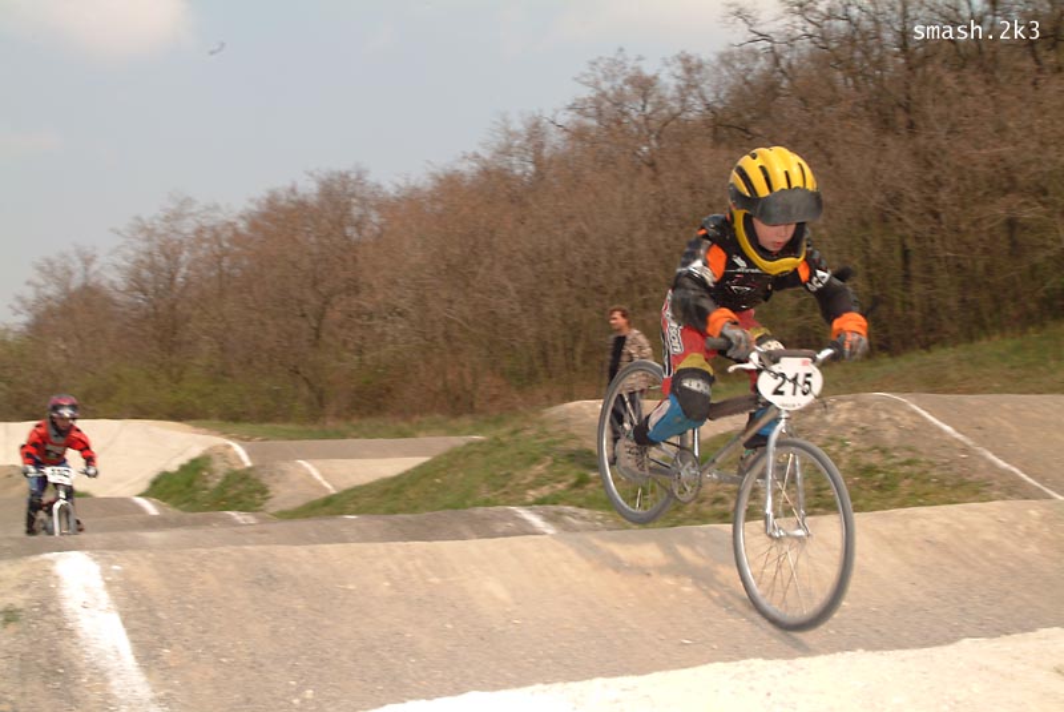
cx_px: 532
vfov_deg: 25.8
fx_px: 1553
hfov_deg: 37.8
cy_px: 356
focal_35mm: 52
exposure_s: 1/125
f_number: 9.5
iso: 100
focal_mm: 35
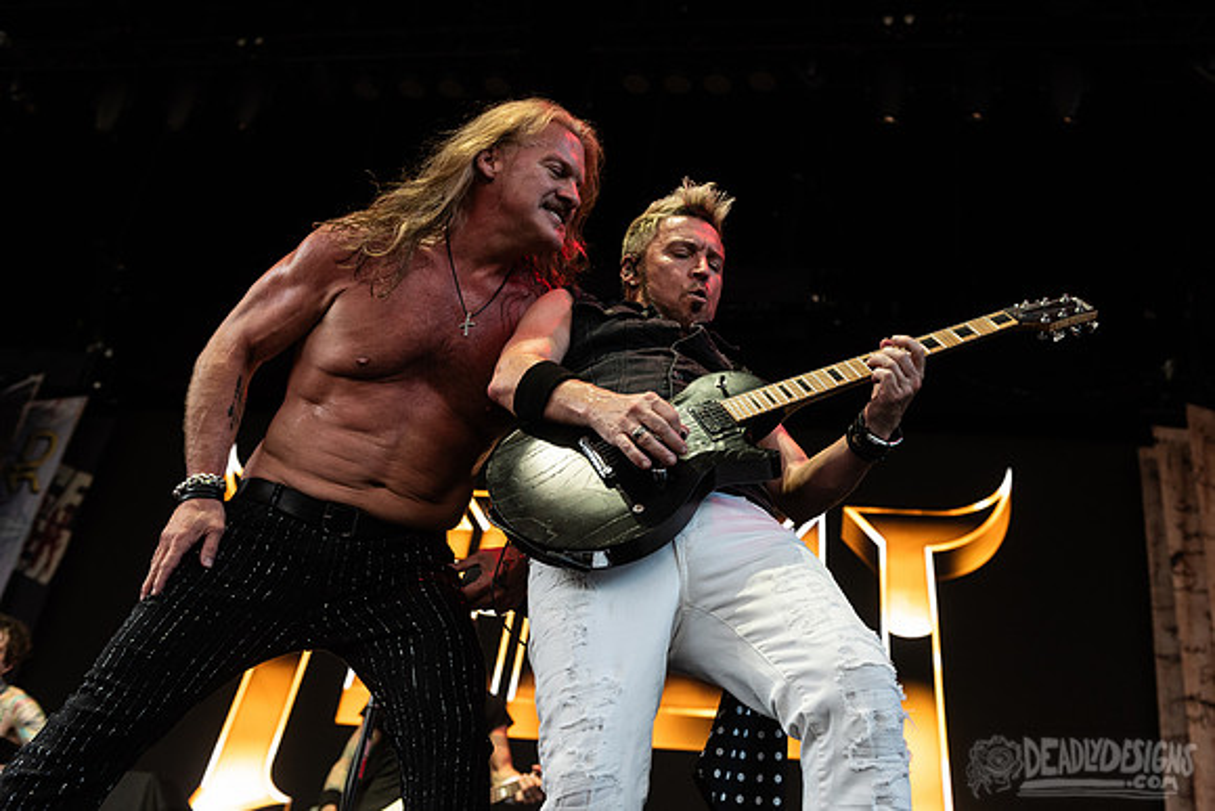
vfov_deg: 33.0
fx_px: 1367
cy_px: 356
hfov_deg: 47.8
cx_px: 683
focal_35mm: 41
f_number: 4
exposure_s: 1/200
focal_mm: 36
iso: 640
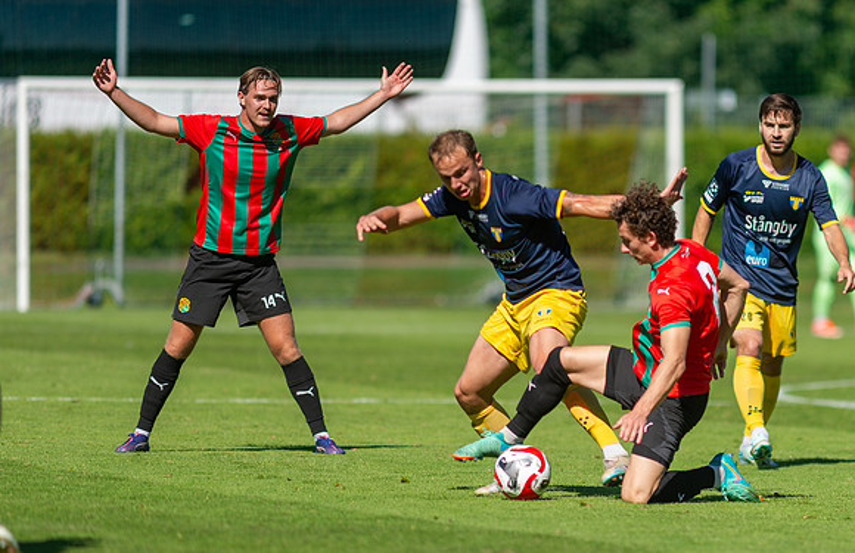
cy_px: 306
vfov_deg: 3.1
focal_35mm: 438
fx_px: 10316
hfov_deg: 4.7
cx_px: 607
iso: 100
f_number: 3.2
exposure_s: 1/1600
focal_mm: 300
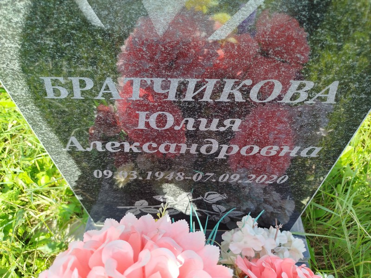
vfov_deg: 56.8
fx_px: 257
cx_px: 186
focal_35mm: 24
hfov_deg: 71.6
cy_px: 139
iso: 50
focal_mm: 5.31
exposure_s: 1/236
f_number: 1.7
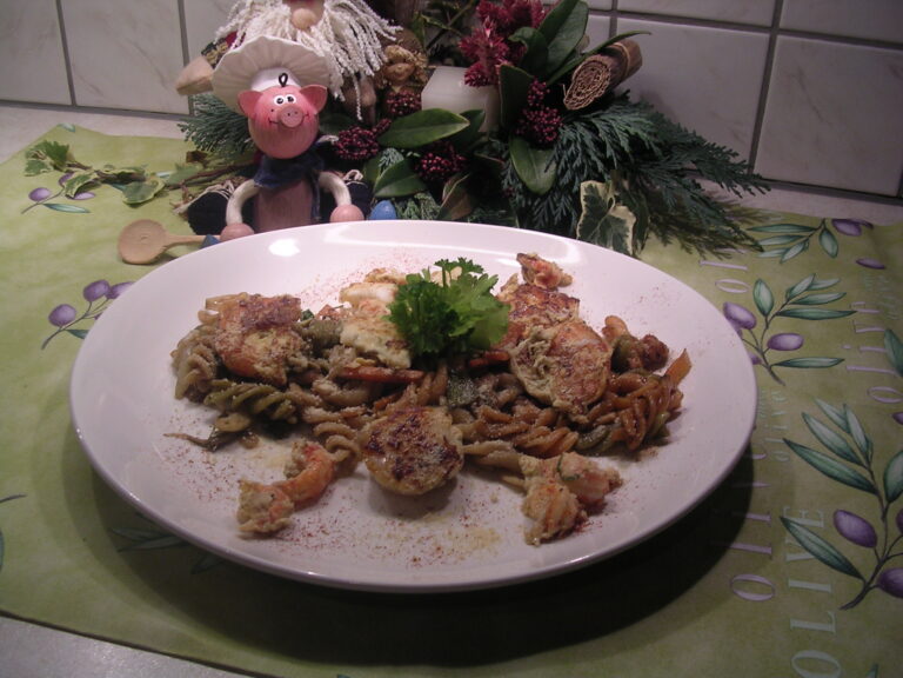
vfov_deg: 37.7
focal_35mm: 38
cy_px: 339
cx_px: 452
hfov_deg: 49.0
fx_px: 991
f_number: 2.8
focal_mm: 5.8
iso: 100
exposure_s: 1/48.9
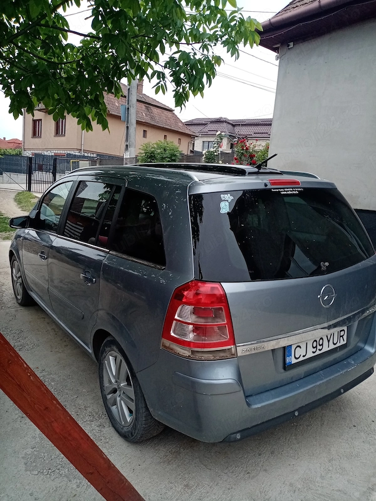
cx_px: 188
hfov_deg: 53.1
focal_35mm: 26
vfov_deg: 67.3
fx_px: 377
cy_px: 250
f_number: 1.8
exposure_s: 1/1030
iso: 115
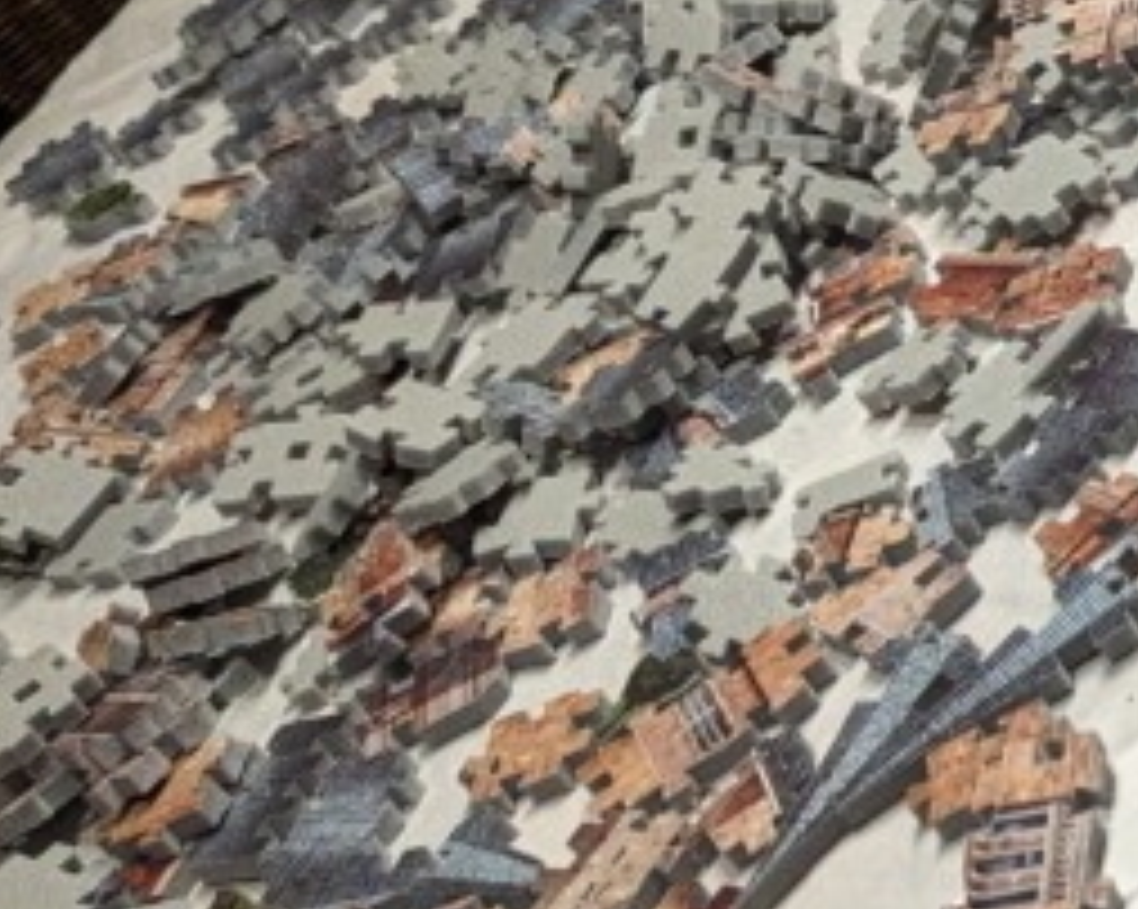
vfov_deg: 16.1
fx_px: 3197
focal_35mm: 95
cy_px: 666
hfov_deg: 18.0
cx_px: 1698
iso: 488
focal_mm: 6.81
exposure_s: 1/166
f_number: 1.85
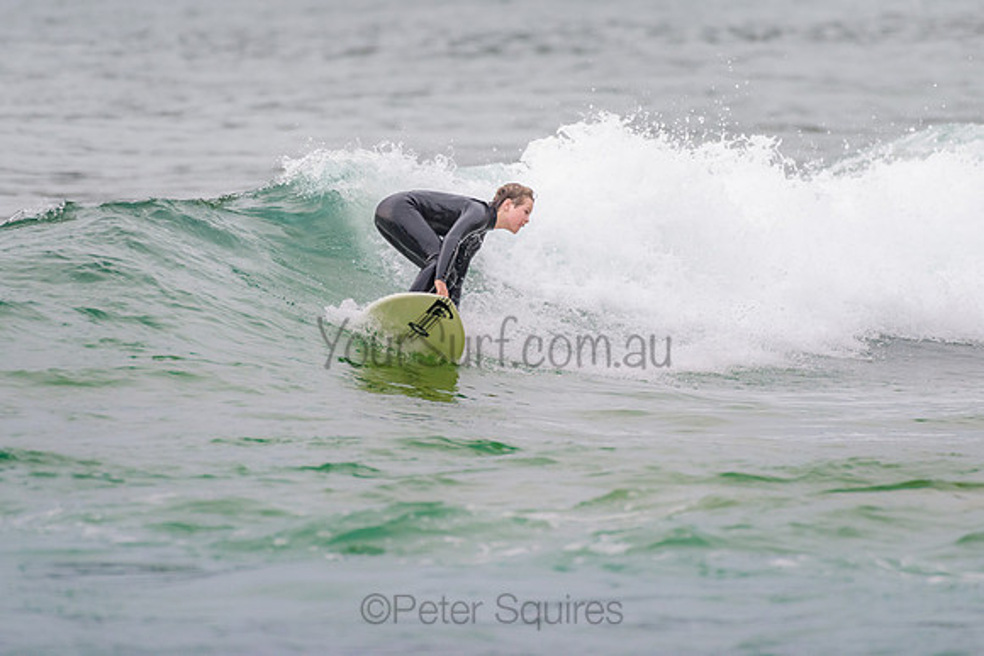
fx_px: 16757
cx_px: 496
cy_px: 254
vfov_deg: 2.2
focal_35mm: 613
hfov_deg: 3.4
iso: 400
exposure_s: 1/800
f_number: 5.6
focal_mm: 500
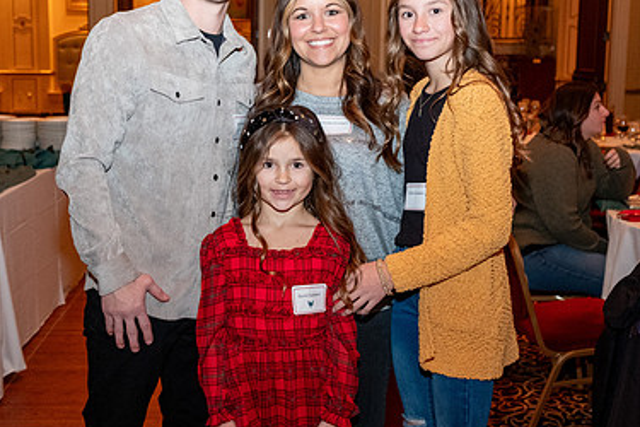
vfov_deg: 26.5
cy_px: 192
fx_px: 907
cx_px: 275
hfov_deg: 38.8
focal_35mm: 51
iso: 2500
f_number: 3.2
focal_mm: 22.3
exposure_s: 1/125
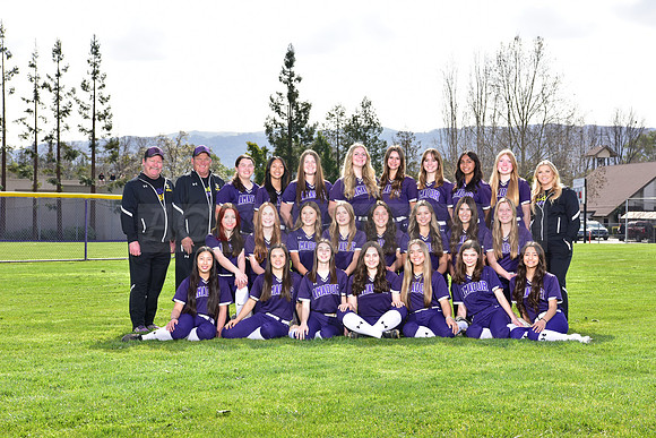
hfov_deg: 28.8
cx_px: 328
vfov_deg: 19.5
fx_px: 1276
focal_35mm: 70
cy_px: 219
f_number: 11
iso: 320
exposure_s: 1/250
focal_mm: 70
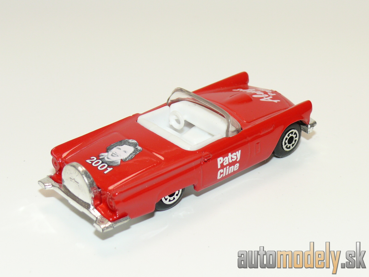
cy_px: 138
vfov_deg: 18.2
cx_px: 184
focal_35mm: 81
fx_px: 863
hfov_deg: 24.1
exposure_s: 1/30
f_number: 4
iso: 100
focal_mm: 11.9
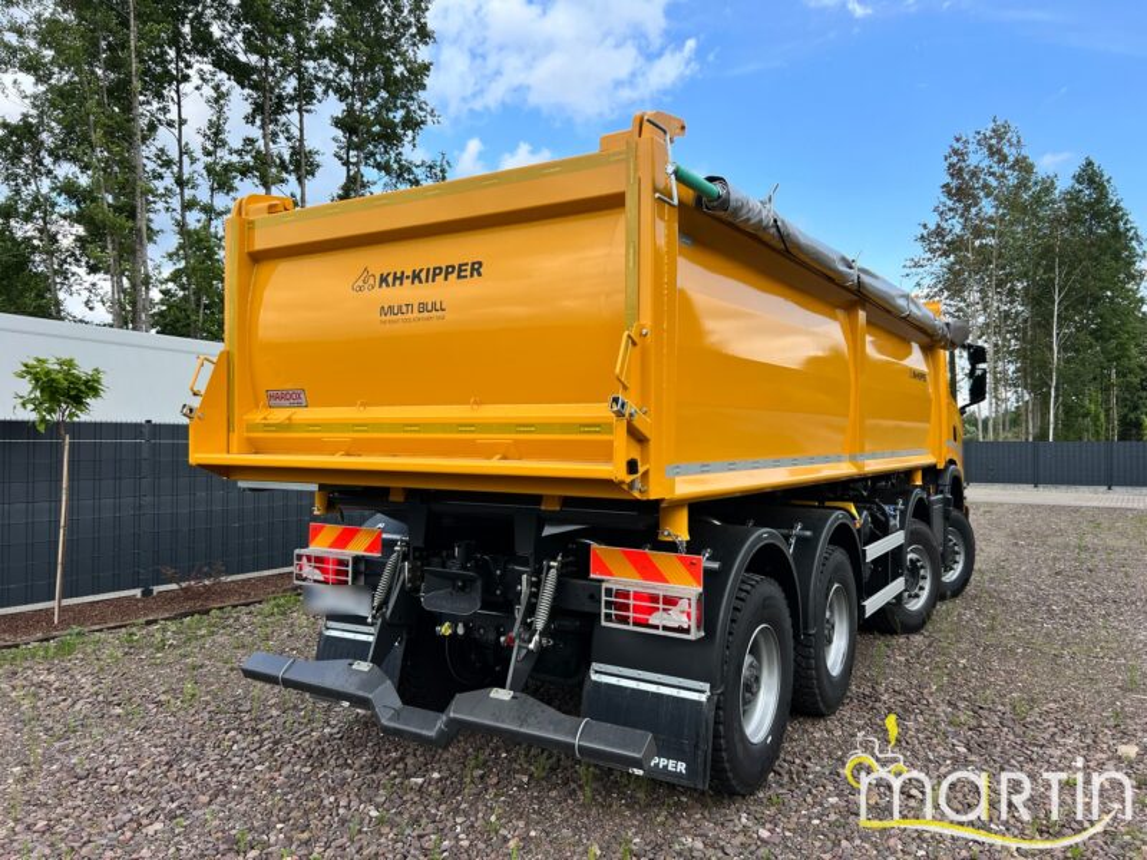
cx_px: 574
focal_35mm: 26
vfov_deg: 53.1
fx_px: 862
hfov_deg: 67.3
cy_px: 430
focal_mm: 5.7
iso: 50
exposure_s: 1/1901
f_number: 1.5
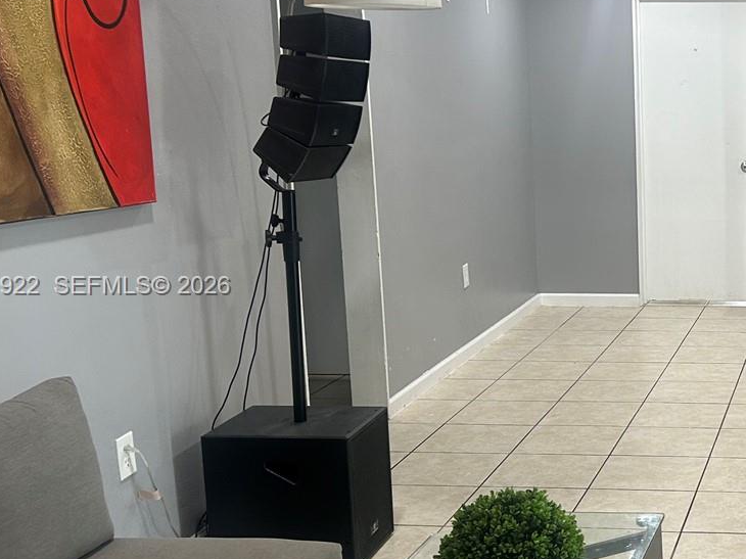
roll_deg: +1.4
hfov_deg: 31.5
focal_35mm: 57
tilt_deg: -9.1
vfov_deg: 25.6
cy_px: 287
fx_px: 1228
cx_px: 730
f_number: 1.5
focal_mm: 5.7
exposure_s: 1/60
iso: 100
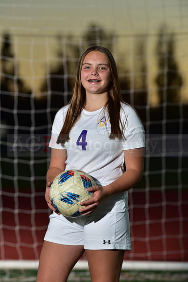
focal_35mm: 200
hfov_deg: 6.9
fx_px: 1566
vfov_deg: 10.3
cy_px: 141
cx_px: 94
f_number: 5
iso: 250
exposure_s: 1/250
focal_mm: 200
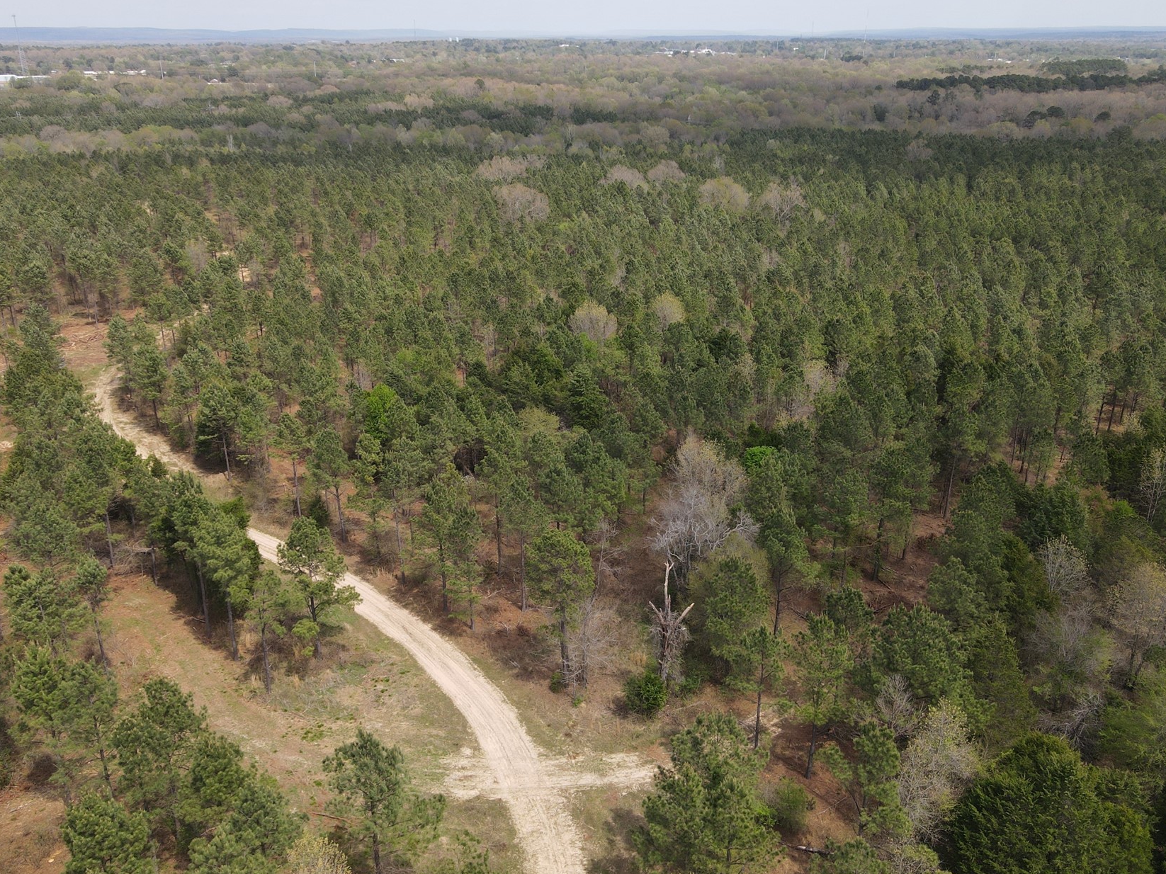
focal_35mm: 28
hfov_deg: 63.4
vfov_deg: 49.7
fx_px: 943
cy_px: 445
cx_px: 563
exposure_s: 1/500
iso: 100
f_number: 2.8
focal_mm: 4.5
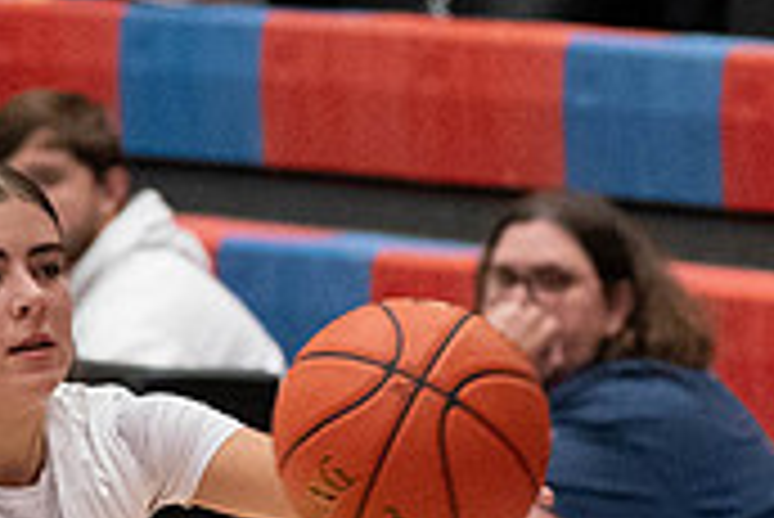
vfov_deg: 2.1
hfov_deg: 3.2
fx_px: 13986
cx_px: -94
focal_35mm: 650
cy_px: 648
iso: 5000
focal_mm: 106
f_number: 2.8
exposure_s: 1/1000
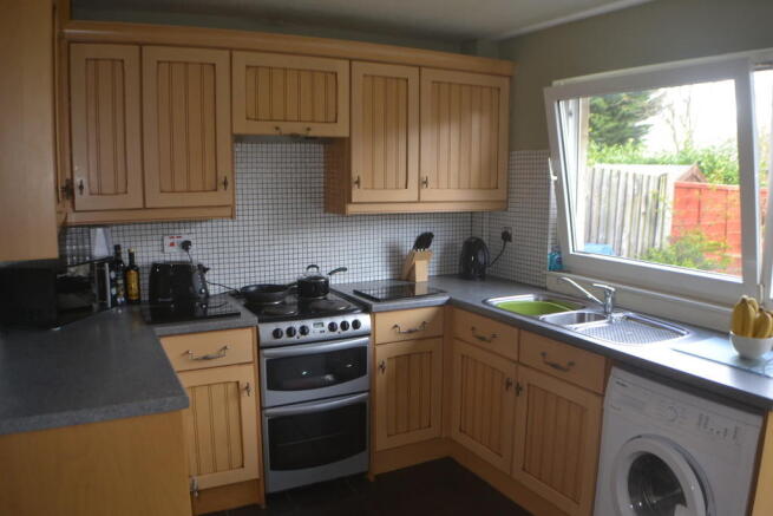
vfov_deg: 36.9
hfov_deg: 53.1
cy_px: 258
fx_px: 773
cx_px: 386
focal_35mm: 36
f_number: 4
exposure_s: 1/100
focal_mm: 24
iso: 400
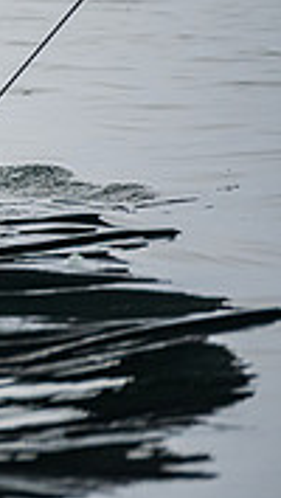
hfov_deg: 1.2
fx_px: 13572
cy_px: -7
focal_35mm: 1028
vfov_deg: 2.1
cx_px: -520
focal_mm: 300
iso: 800
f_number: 8
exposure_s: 1/2500
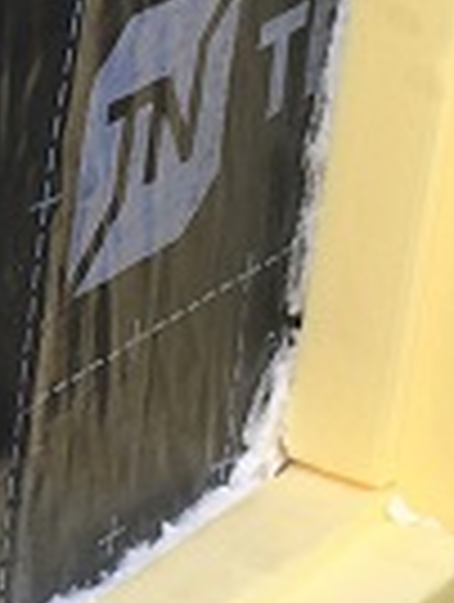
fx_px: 3696
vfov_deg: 9.3
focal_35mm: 212
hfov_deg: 6.8
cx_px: -425
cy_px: 284
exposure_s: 1/189
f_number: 2.2
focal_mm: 4.15
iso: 32
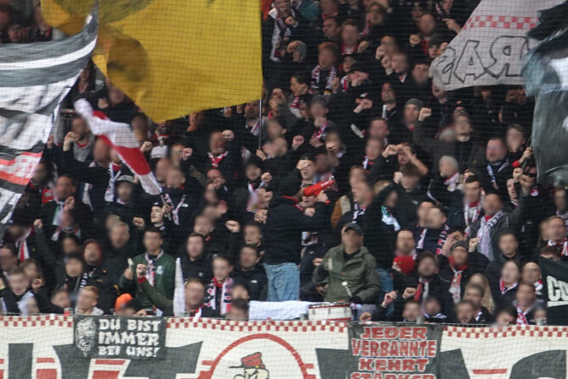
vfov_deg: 1.6
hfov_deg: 2.3
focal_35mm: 884
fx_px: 13953
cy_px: 93
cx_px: 549
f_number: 4
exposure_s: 1/50
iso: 800
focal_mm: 135.89
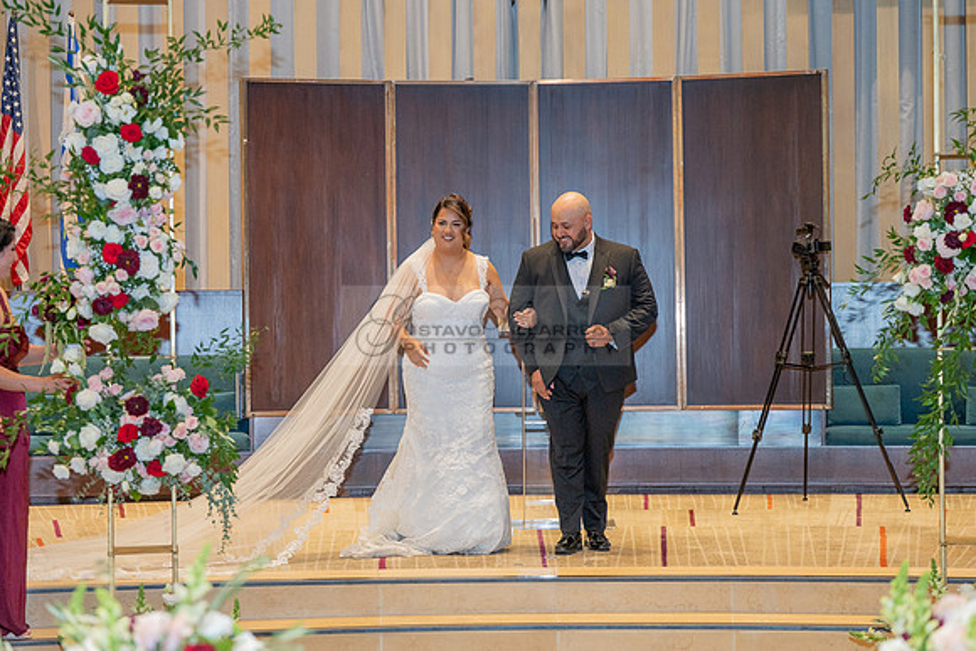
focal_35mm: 70
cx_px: 488
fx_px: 1898
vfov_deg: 19.5
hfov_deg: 28.8
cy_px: 326
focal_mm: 70
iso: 1250
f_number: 3.2
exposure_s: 1/160
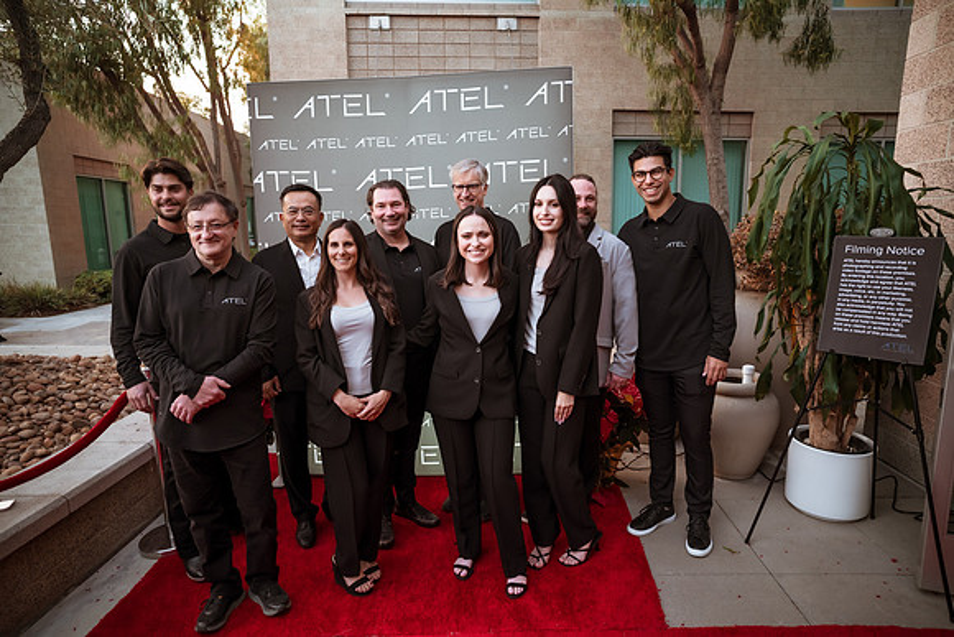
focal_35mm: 20
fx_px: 530
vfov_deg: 62.0
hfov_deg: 84.0
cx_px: 477
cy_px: 318
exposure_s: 1/320
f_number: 3.5
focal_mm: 20
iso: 1600
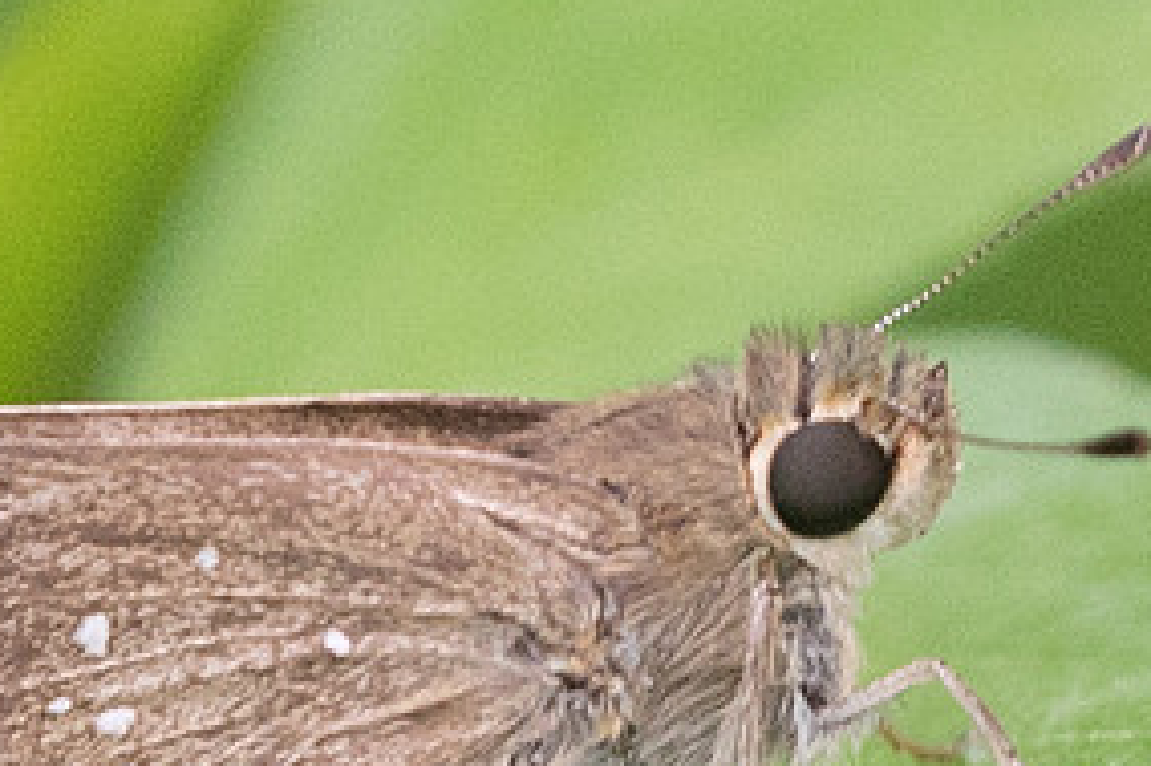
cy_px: 986
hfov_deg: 1.0
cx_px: 241
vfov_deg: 0.7
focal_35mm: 2066
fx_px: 66014
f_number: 5
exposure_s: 1/320
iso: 800
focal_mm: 150
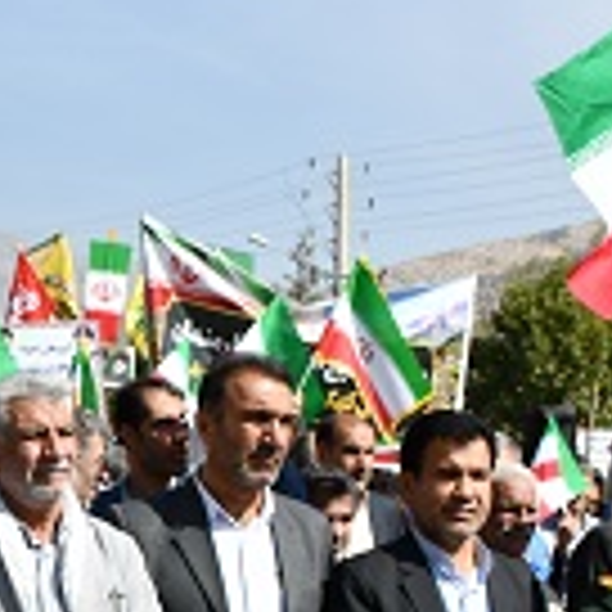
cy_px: 626
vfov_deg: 16.8
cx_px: -243
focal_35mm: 101
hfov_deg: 16.1
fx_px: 2020
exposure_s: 1/320
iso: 100
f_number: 9
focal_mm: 18
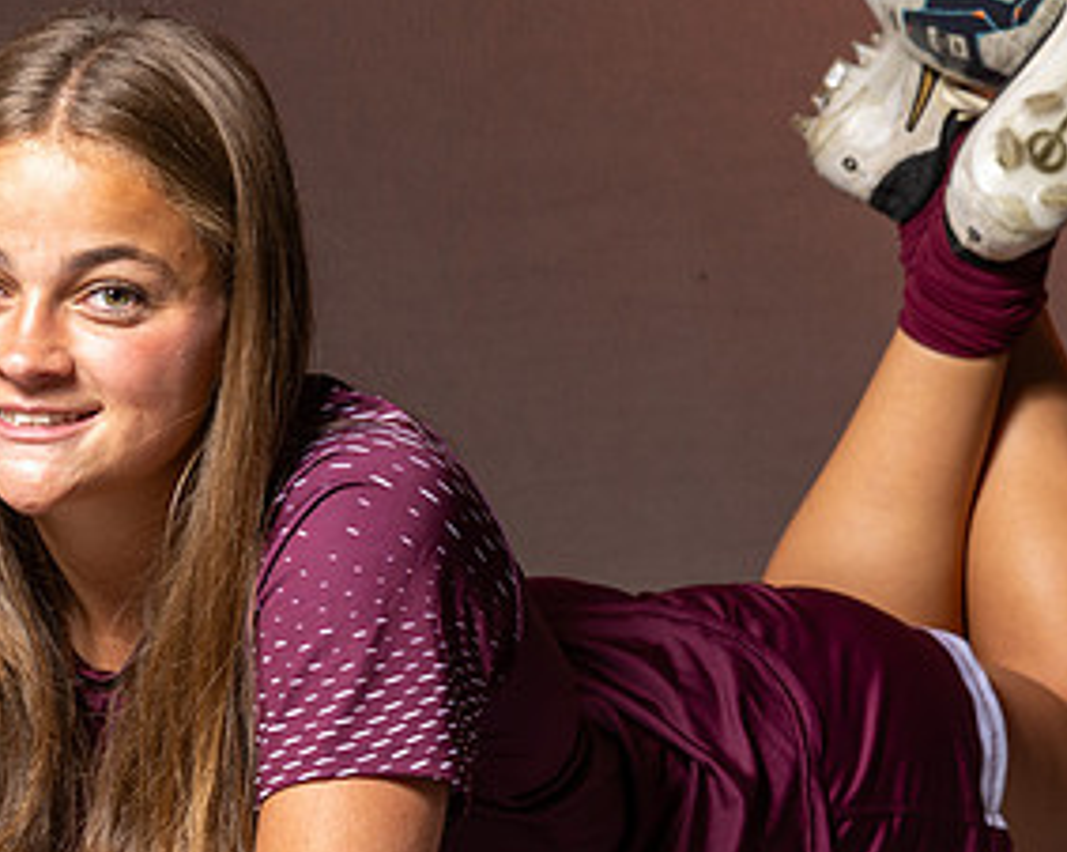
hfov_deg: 7.2
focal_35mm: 270
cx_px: 607
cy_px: 664
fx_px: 8520
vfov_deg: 5.7
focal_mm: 89
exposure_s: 1/200
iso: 80
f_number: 8
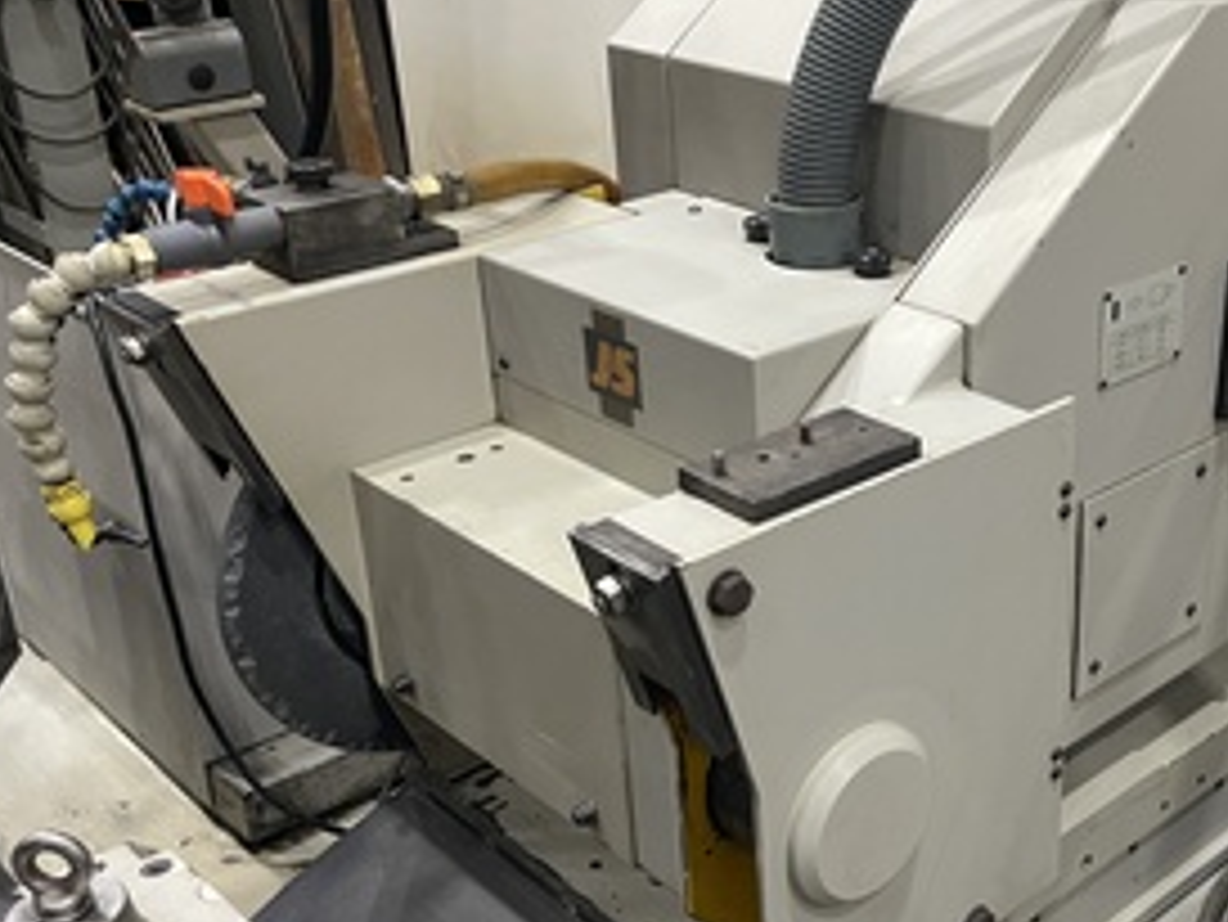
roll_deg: +0.2
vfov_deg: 32.9
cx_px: 949
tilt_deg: -24.6
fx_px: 1562
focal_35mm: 44
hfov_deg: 41.4
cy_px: 486
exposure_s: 1/60
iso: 250
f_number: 1.6
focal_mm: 5.1
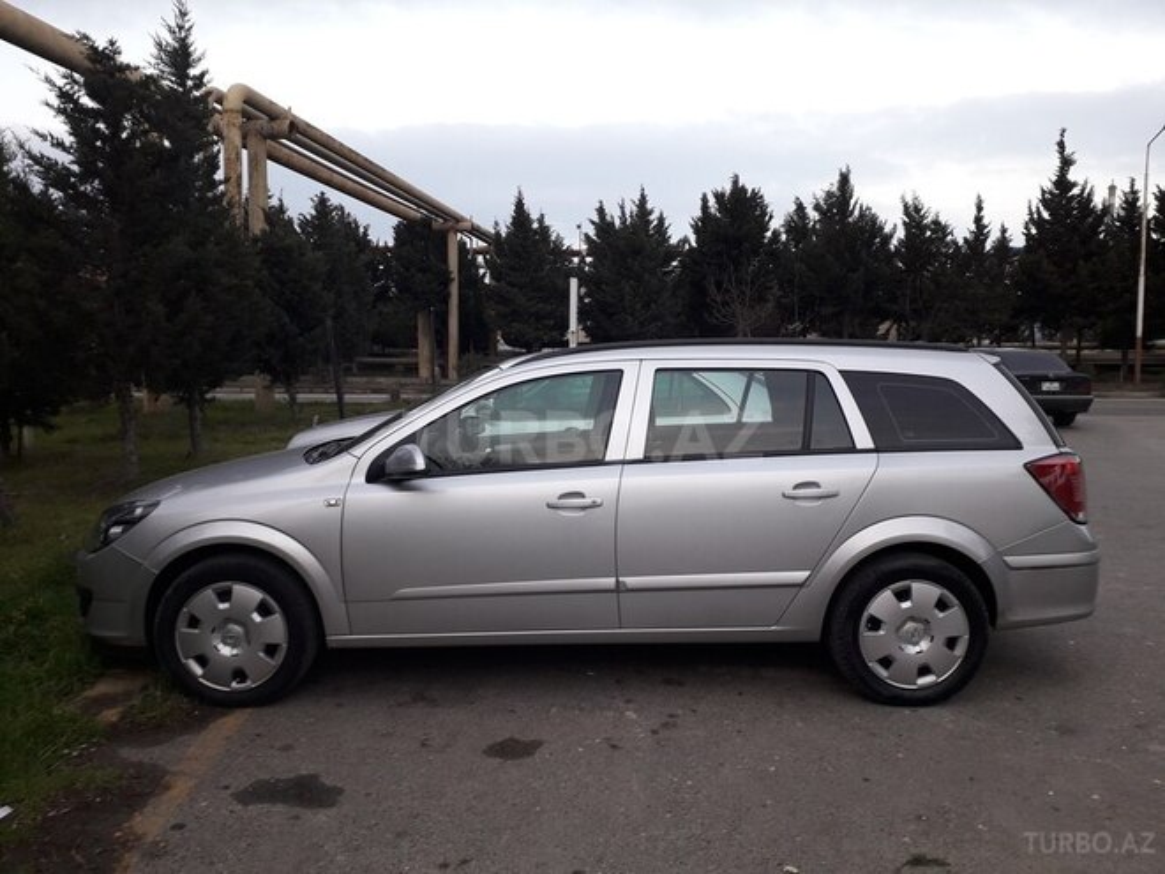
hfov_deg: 65.3
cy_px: 437
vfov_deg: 51.4
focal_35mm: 27
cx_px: 582
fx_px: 909
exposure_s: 1/50
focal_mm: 3.6
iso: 50
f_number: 1.9
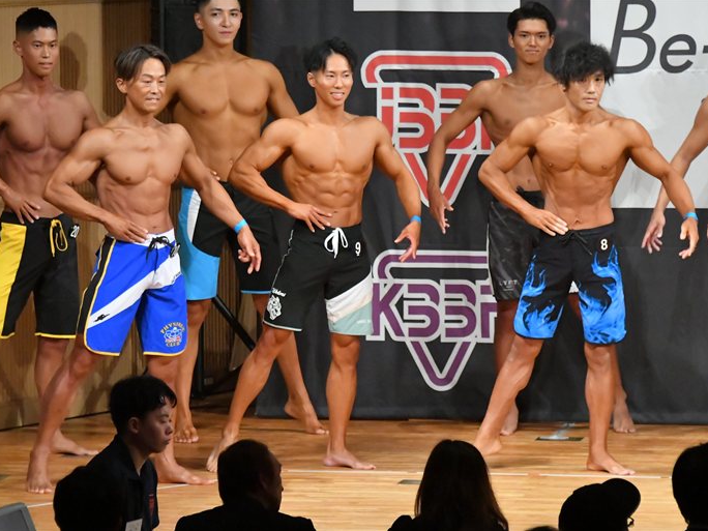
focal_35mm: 294
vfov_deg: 5.1
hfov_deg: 6.7
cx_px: 313
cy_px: 265
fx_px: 6013
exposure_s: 1/400
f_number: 5.6
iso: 12800
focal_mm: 180
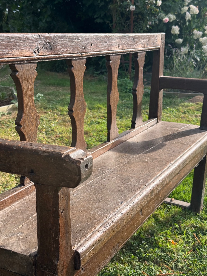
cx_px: 104
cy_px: 138
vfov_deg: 39.7
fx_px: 383
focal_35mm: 48
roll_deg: +0.8
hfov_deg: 30.3
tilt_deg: -14.9
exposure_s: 1/762
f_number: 1.78
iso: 64
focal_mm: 6.76
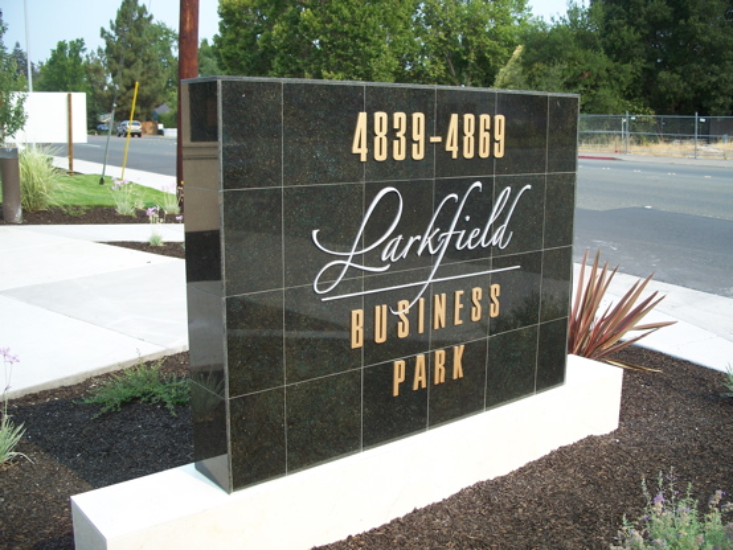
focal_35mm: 37
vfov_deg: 38.7
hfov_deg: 50.1
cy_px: 275
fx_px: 784
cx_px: 366
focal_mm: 7.8
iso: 64
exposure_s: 1/400
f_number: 2.8
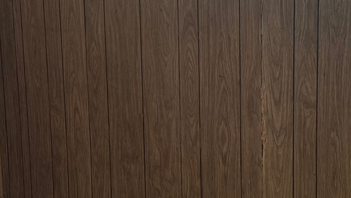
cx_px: 228
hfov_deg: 20.5
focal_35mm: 104
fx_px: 968
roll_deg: +0.4
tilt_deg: -11.2
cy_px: 64
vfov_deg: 11.6
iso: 250
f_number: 1.78
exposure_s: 1/60
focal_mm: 6.76
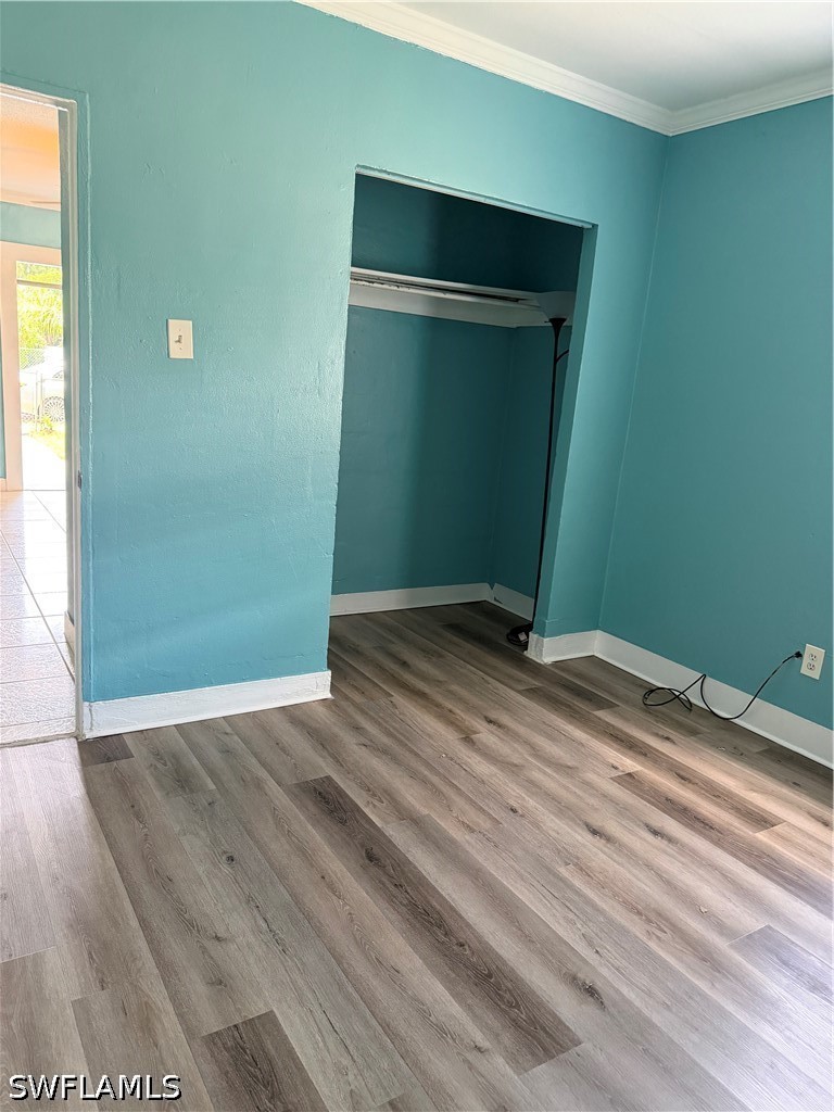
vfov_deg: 71.6
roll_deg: -5.7
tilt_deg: -13.2
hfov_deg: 56.8
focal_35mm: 24
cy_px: 556
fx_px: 771
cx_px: 417
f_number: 1.78
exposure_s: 1/60
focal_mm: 6.76
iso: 640
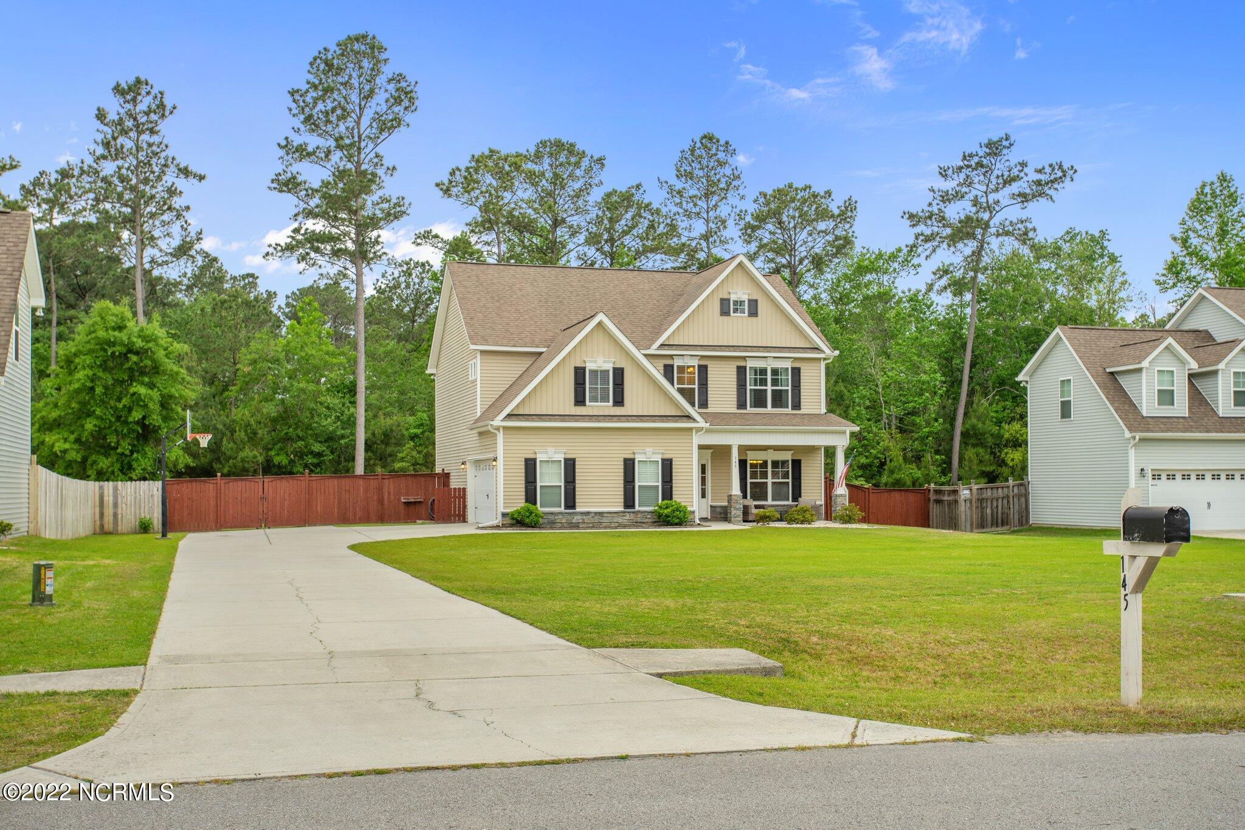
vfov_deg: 33.4
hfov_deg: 48.5
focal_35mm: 40
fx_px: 1383
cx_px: 622
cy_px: 415
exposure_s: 1/160
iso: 160
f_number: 8
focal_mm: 40
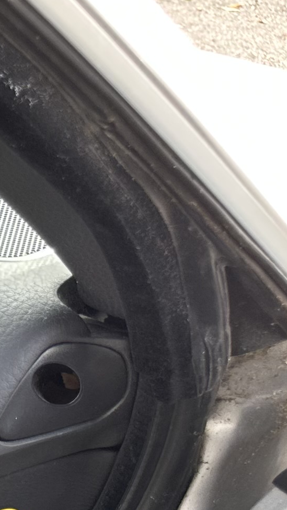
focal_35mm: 108
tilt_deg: -30.3
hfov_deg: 8.4
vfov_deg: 18.8
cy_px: 595
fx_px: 1461
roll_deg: -1.7
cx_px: -706
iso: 80
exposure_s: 1/156
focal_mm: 6.86
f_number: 1.78
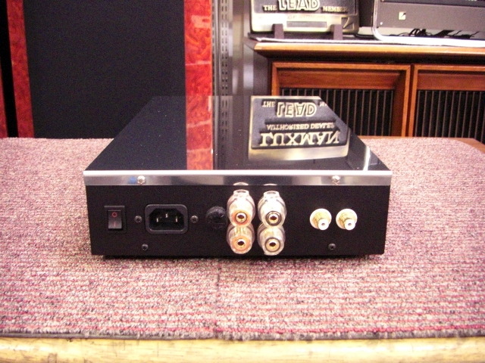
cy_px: 182
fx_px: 532
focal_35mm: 38
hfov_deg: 49.0
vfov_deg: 37.7
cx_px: 242
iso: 800
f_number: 3.4
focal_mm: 6.3
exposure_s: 1/25
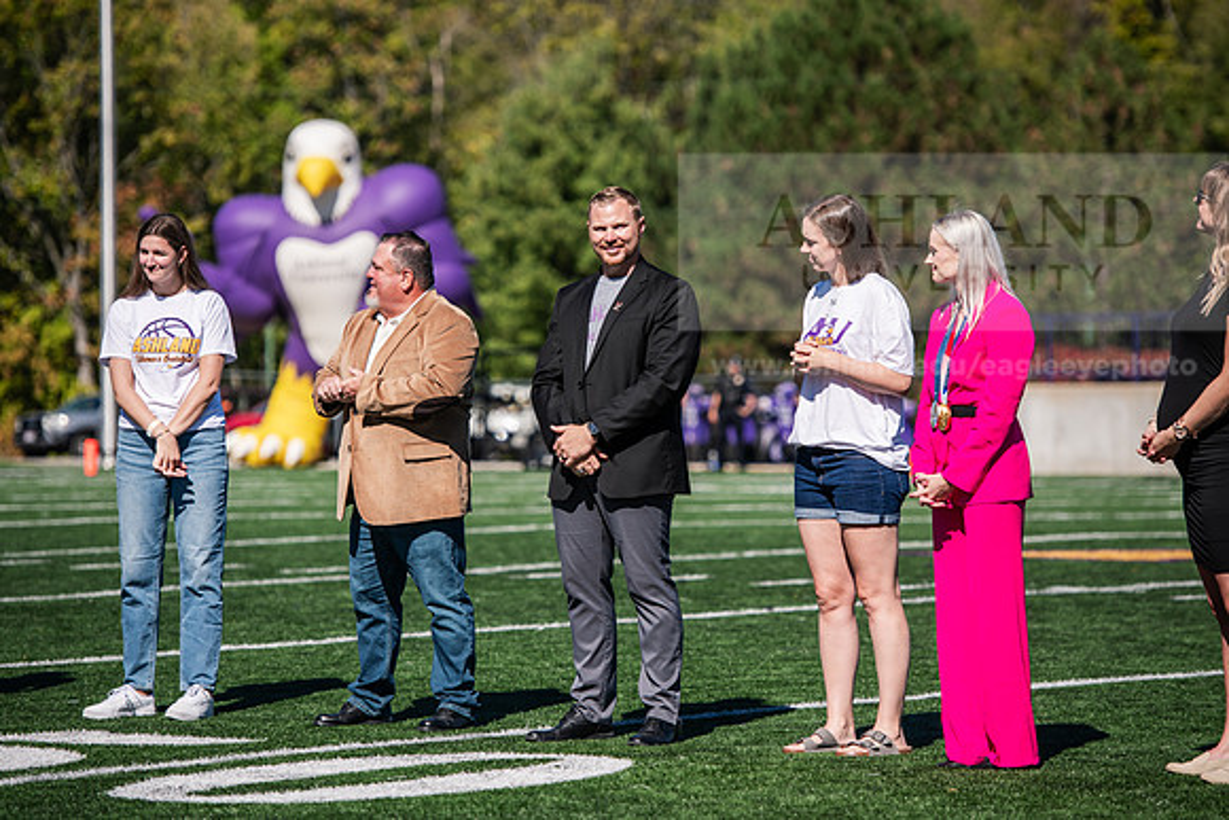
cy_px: 410
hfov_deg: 12.4
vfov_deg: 8.3
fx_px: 5634
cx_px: 614
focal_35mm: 165
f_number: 3.5
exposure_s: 1/1600
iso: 80
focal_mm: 165
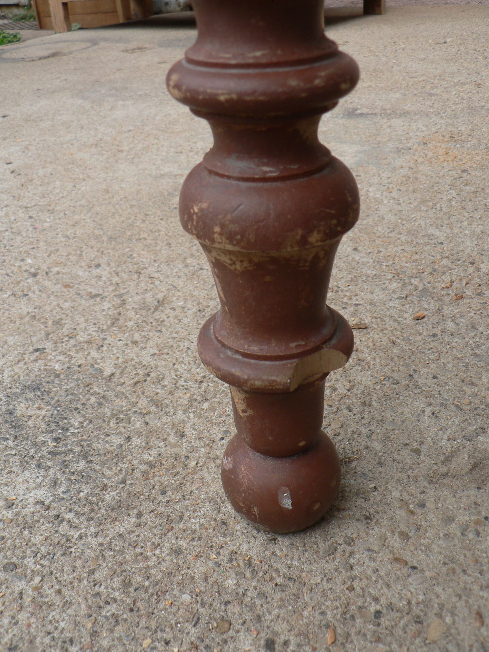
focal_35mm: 36
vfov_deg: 51.4
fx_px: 678
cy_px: 326
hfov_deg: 39.7
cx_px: 244
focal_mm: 6
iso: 80
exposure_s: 1/400
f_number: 2.8
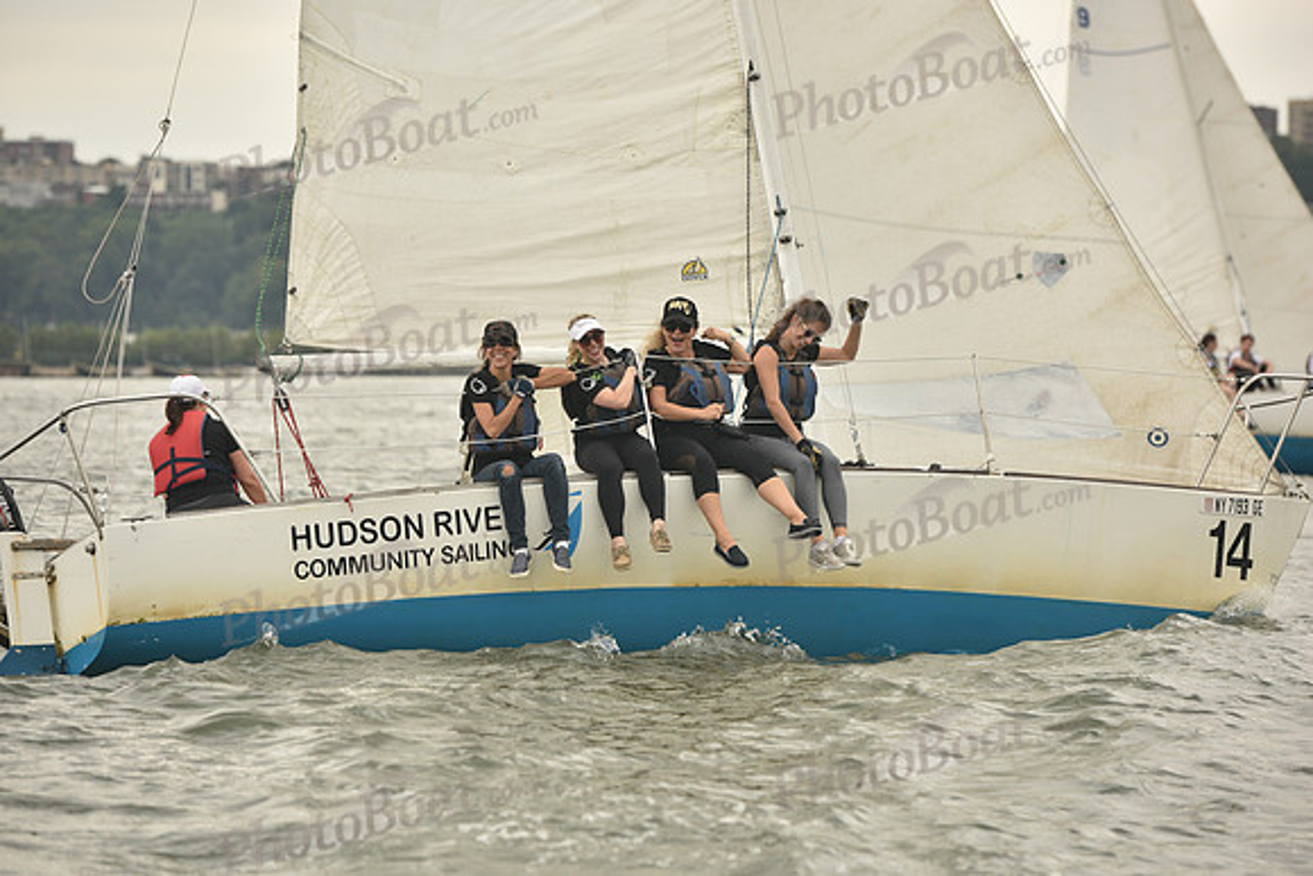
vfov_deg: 8.3
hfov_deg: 12.4
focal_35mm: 165
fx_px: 6019
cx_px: 656
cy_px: 438
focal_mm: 165
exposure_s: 1/1600
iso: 320
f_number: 4.5
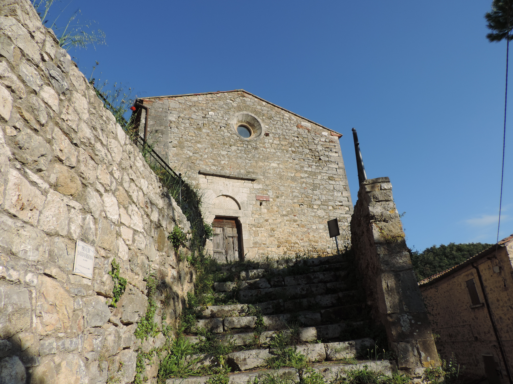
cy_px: 192
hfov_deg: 71.6
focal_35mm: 24
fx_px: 356
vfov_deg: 56.8
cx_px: 256
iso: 80
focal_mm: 4.3
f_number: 3
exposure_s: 1/1250
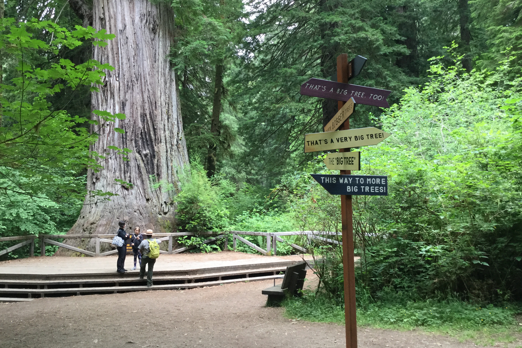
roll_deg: -0.2
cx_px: 260
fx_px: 478
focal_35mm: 33
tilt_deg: +6.6
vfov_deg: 39.9
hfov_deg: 57.2
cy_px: 162
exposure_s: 1/30
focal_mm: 3.3
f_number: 2.4
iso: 32
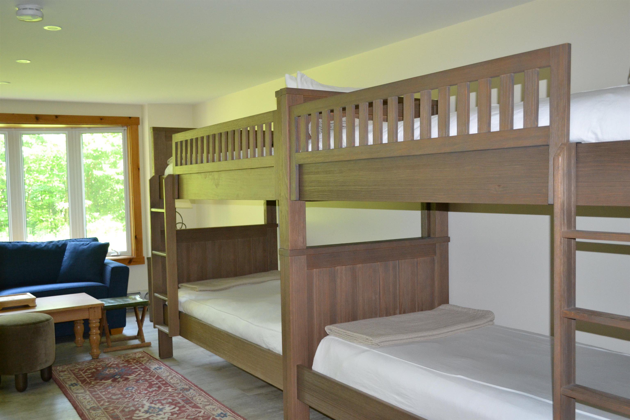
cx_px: 315
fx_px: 630
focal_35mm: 36
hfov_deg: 53.1
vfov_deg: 36.9
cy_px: 210
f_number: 4
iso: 1250
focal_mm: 24
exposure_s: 1/60
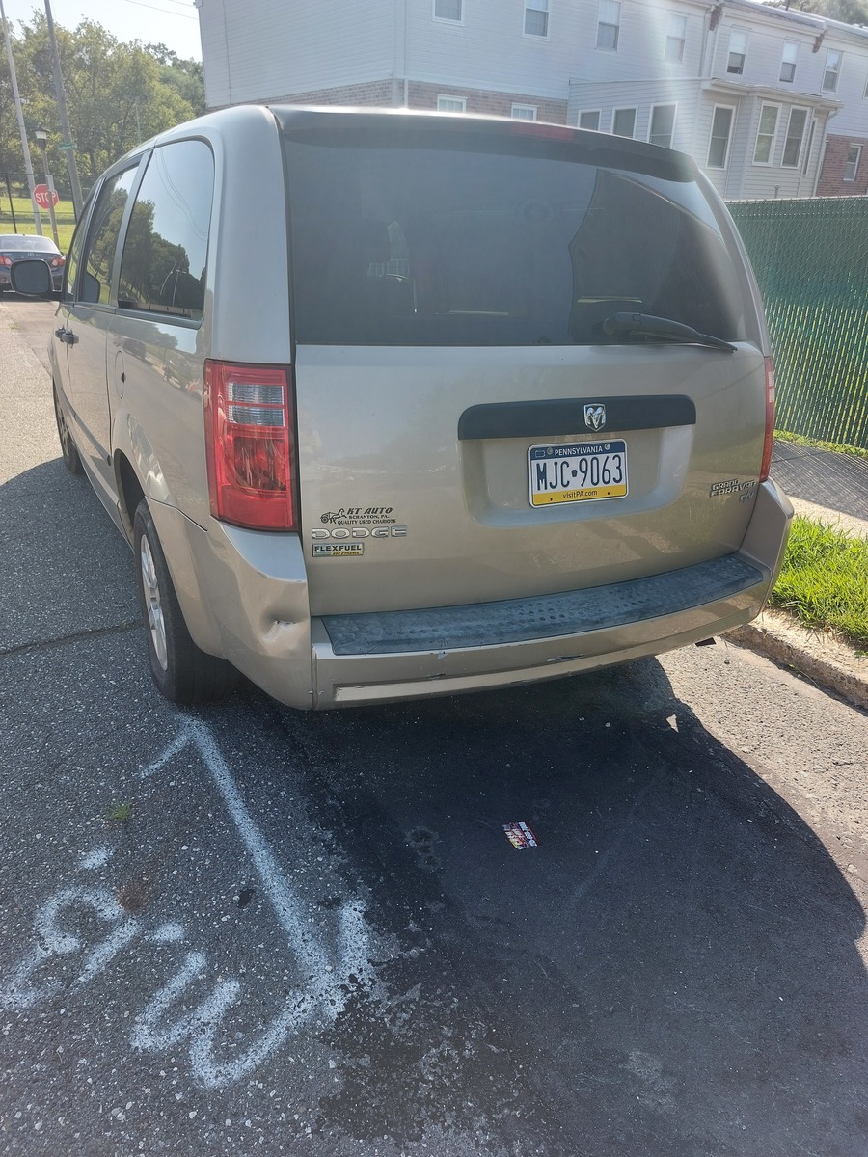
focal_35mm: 24
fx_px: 802
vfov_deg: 71.6
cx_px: 434
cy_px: 578
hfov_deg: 56.8
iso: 25
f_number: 1.8
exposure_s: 1/270
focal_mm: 5.23
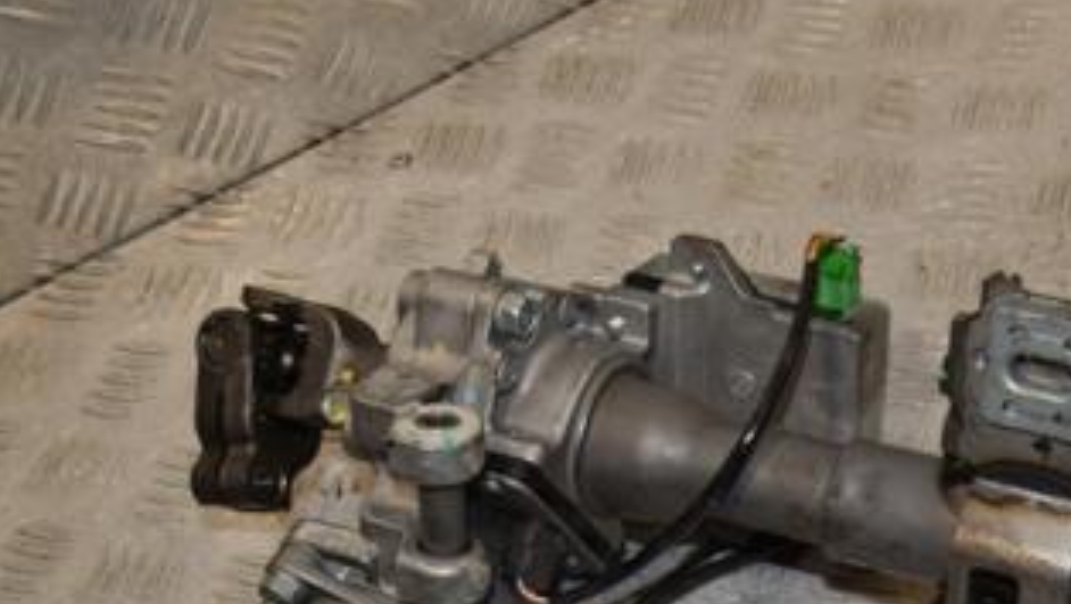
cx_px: 907
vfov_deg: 17.9
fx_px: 1875
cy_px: 594
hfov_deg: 30.8
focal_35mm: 66
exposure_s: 1/200
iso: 800
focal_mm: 22
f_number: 8
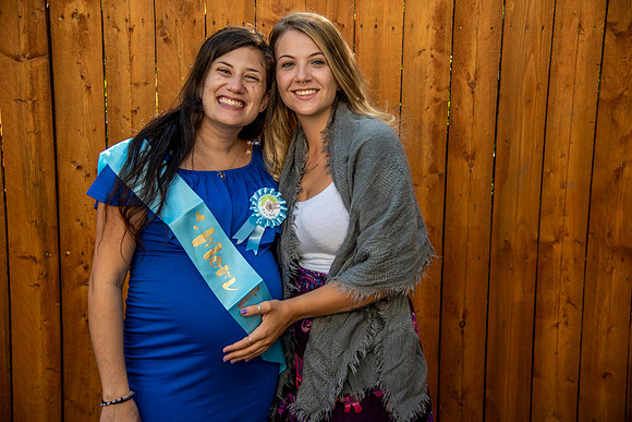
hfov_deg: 39.6
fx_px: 878
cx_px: 316
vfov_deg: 27.0
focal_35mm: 50
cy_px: 211
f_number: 4
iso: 125
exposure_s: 1/320
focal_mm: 50
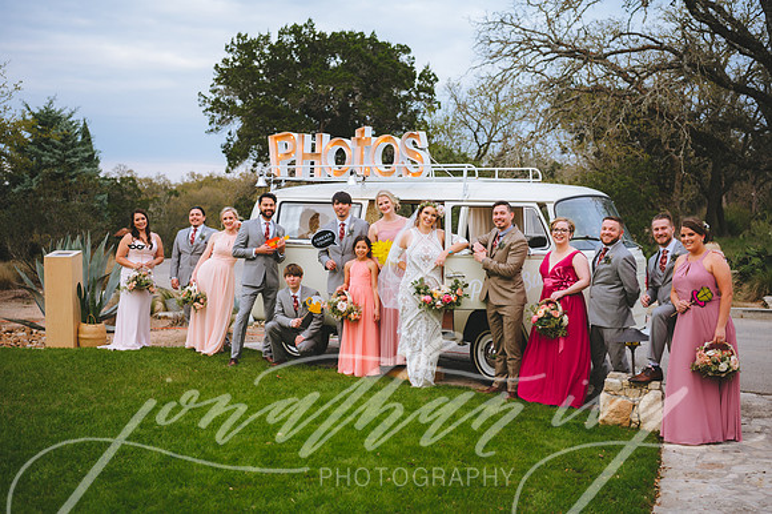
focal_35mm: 50
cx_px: 386
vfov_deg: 27.0
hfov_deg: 39.6
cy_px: 257
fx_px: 1072
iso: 160
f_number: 2.8
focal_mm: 50
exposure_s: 1/160
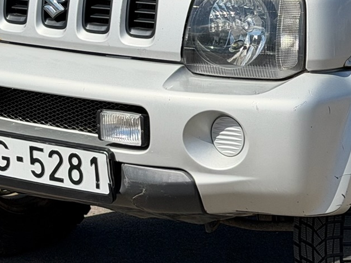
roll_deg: -0.1
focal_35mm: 157
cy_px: 32
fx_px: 1593
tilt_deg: -8.6
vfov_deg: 9.4
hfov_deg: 12.4
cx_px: 354
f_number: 1.78
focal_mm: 6.76
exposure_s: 1/6024
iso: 80
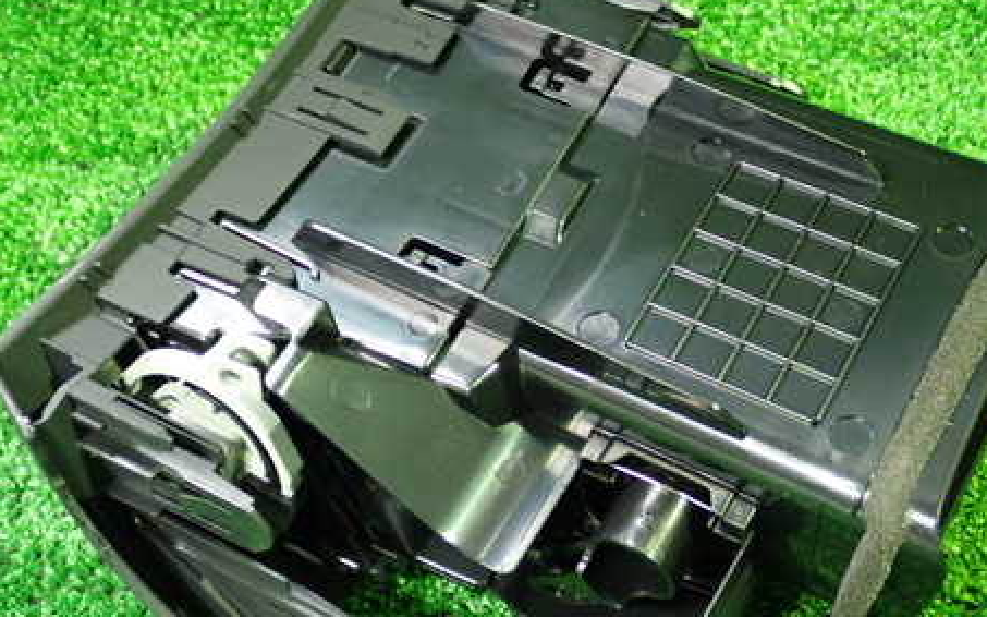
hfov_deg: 31.1
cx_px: 545
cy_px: 305
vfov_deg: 19.7
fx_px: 1775
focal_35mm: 66
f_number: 3.1
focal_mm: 8.4
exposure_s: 1/20
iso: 800
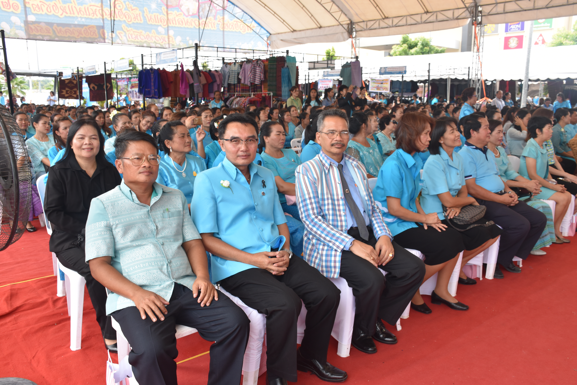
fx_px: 481
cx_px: 288
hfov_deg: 61.9
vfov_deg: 43.6
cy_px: 192
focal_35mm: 30
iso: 400
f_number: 7.1
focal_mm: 20
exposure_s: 1/200
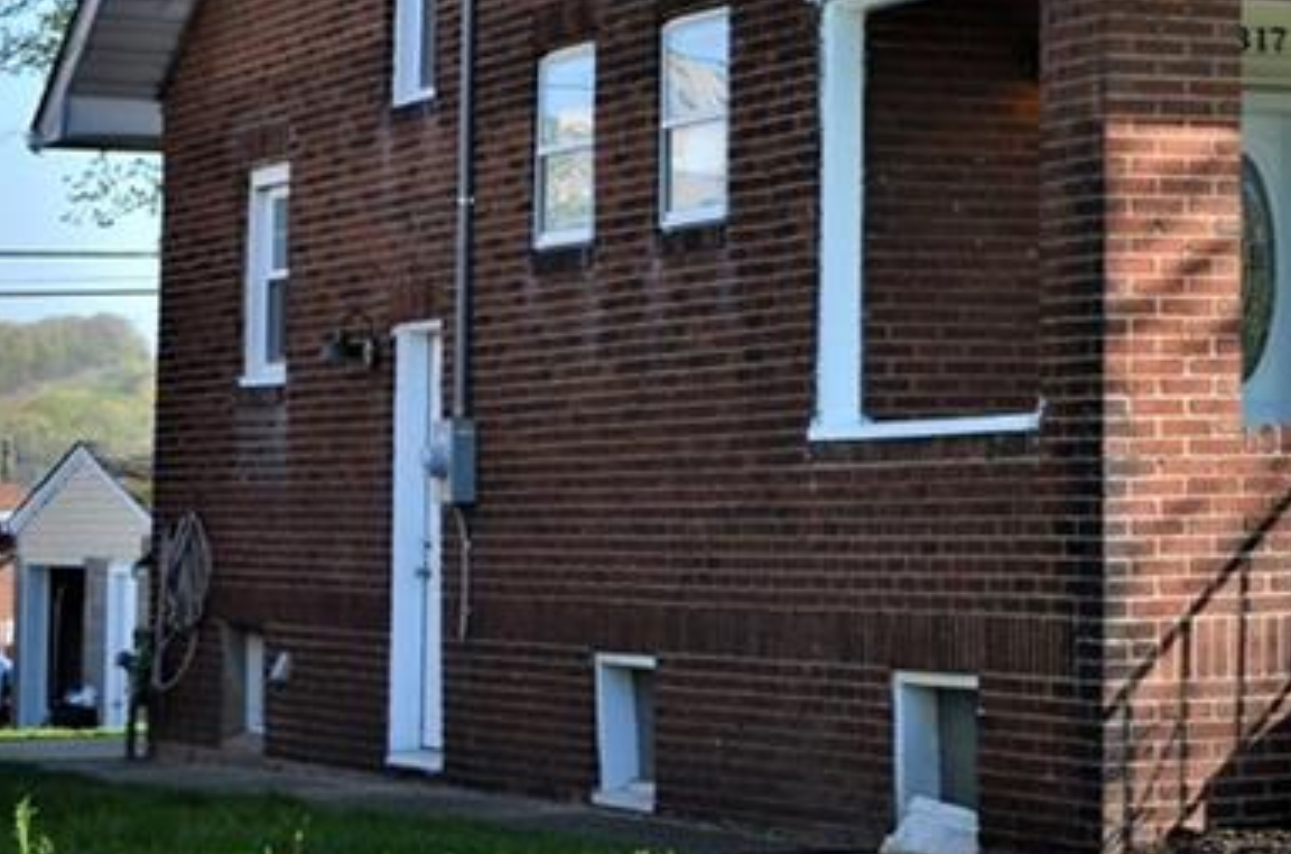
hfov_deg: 17.4
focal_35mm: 112
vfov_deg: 11.9
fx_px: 4007
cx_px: 1577
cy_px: -183
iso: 180
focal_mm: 28
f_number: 8
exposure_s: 1/250
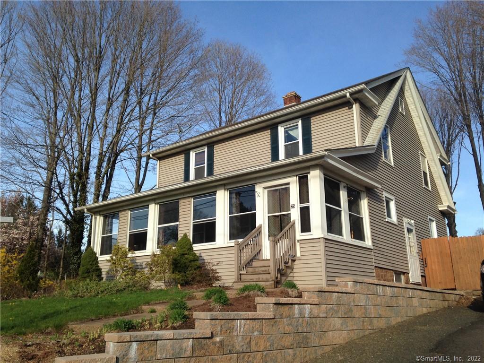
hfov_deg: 55.4
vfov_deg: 42.9
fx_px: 461
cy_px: 182
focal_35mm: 33
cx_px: 242
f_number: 2.4
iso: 50
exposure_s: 1/1022
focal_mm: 4.12
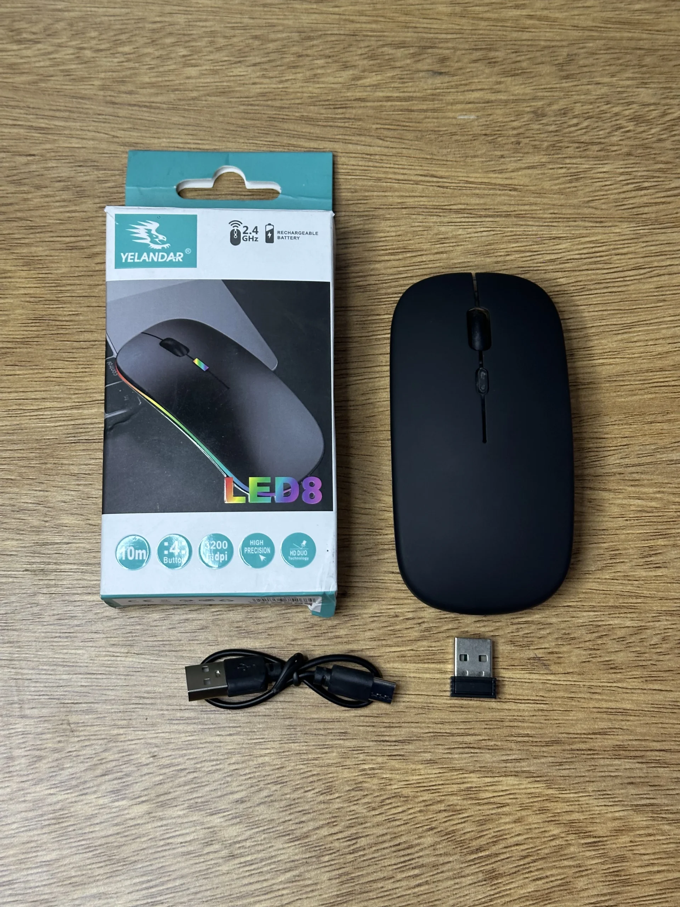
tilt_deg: -78.0
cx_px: 340
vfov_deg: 39.7
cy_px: 454
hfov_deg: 30.3
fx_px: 1257
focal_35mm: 48
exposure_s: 1/50
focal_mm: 6.86
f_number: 1.78
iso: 160
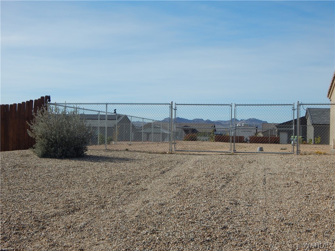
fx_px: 465
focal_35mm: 48
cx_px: 168
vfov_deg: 30.3
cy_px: 126
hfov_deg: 39.7
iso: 125
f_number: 7.4
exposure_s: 1/640
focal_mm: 8.6
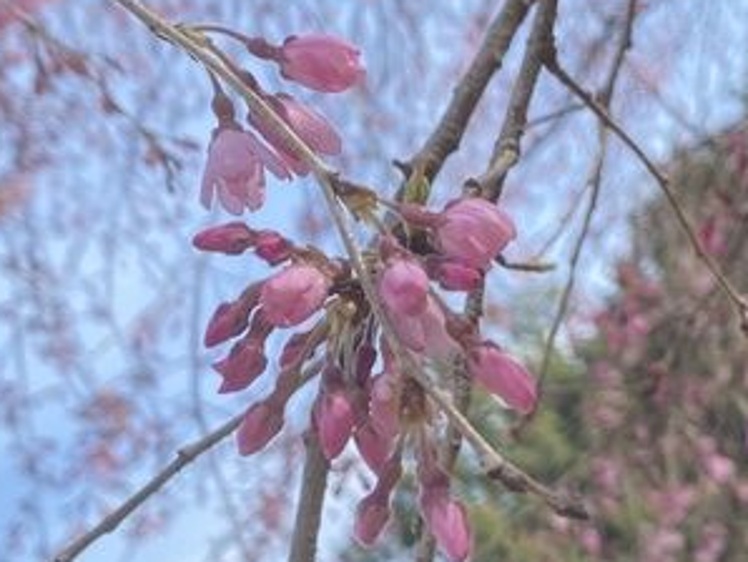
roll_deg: +11.7
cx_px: 586
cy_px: 418
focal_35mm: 71
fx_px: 1535
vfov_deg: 20.6
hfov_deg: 26.9
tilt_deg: +21.5
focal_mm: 4.25
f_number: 1.8
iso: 32
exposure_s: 1/1300
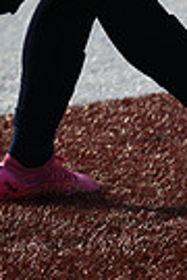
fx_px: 5197
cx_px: 56
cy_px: -170
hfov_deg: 2.1
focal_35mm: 667
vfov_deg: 3.1
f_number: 5.6
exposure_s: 1/5000
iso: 1000
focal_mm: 200
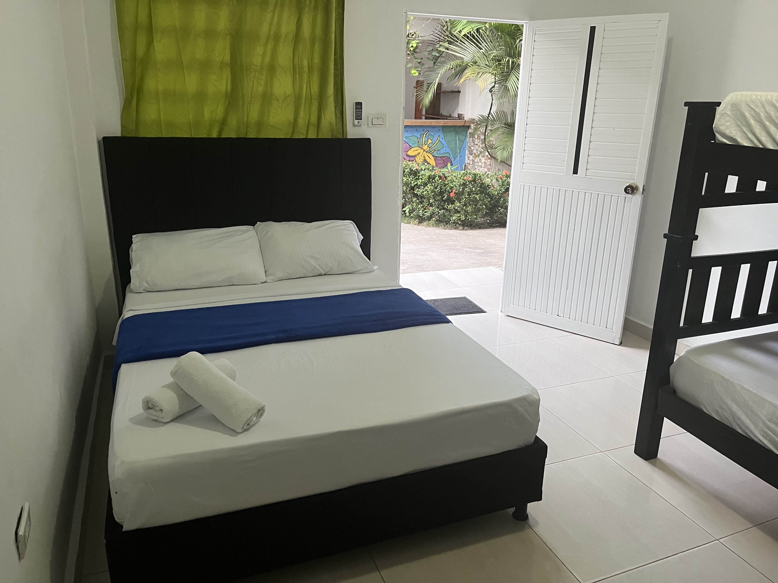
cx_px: 389
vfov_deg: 53.1
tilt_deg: -17.5
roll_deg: -0.7
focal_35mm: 26
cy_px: 292
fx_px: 584
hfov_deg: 67.3
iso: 400
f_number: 1.6
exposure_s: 1/60
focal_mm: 5.1
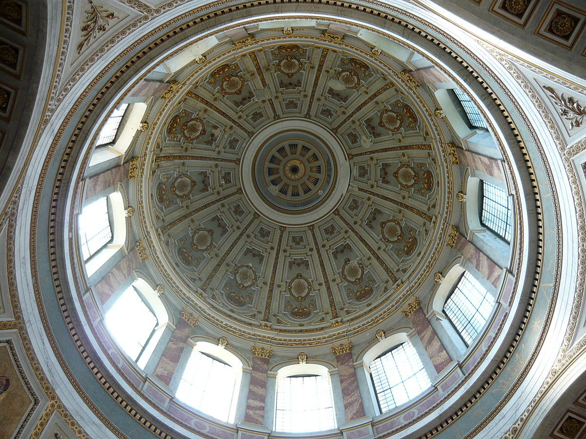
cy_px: 220
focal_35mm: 33
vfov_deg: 42.9
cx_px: 293
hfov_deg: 55.4
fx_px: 559
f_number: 2.8
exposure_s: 1/30
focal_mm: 5.5
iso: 125
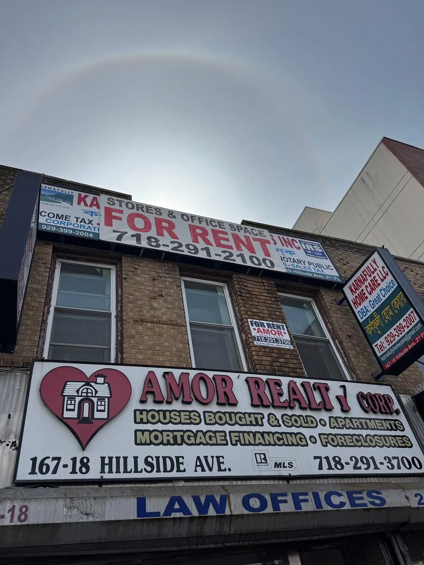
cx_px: 209
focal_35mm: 25
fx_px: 408
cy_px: 291
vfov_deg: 69.4
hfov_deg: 54.9
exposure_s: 1/12346
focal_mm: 6.76
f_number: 1.78
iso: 64
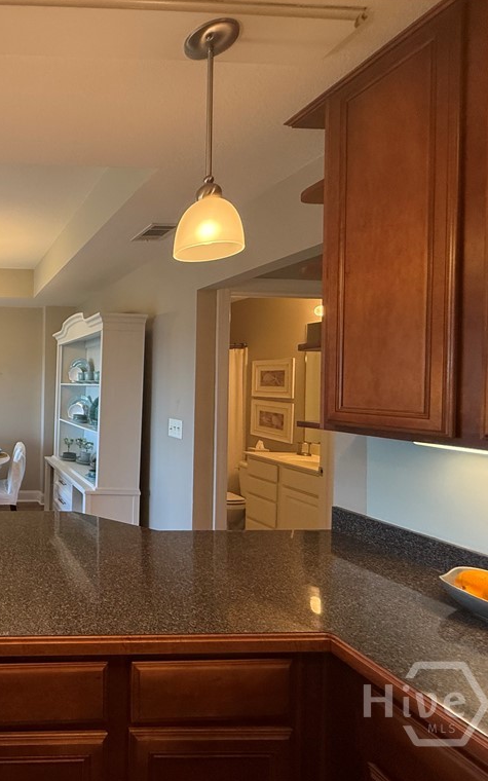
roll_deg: -0.6
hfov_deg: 47.2
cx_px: -22
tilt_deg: -1.7
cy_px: 388
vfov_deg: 85.1
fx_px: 426
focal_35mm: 20
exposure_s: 1/120
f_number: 2.2
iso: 250
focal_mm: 2.22
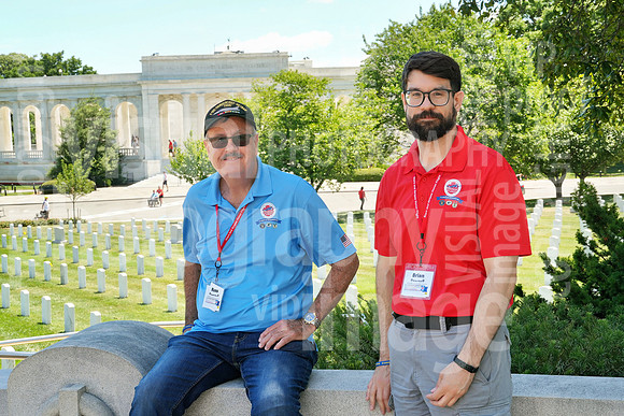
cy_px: 208
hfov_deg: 32.6
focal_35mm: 62
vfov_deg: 22.1
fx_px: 1066
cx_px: 312
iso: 200
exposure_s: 1/100
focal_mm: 41
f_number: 10
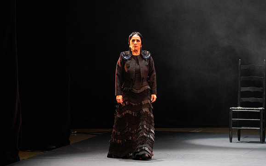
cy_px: 82
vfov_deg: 3.2
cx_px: 133
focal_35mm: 410
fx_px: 2973
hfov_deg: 5.1
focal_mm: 400
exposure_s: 1/400
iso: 16000
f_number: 13
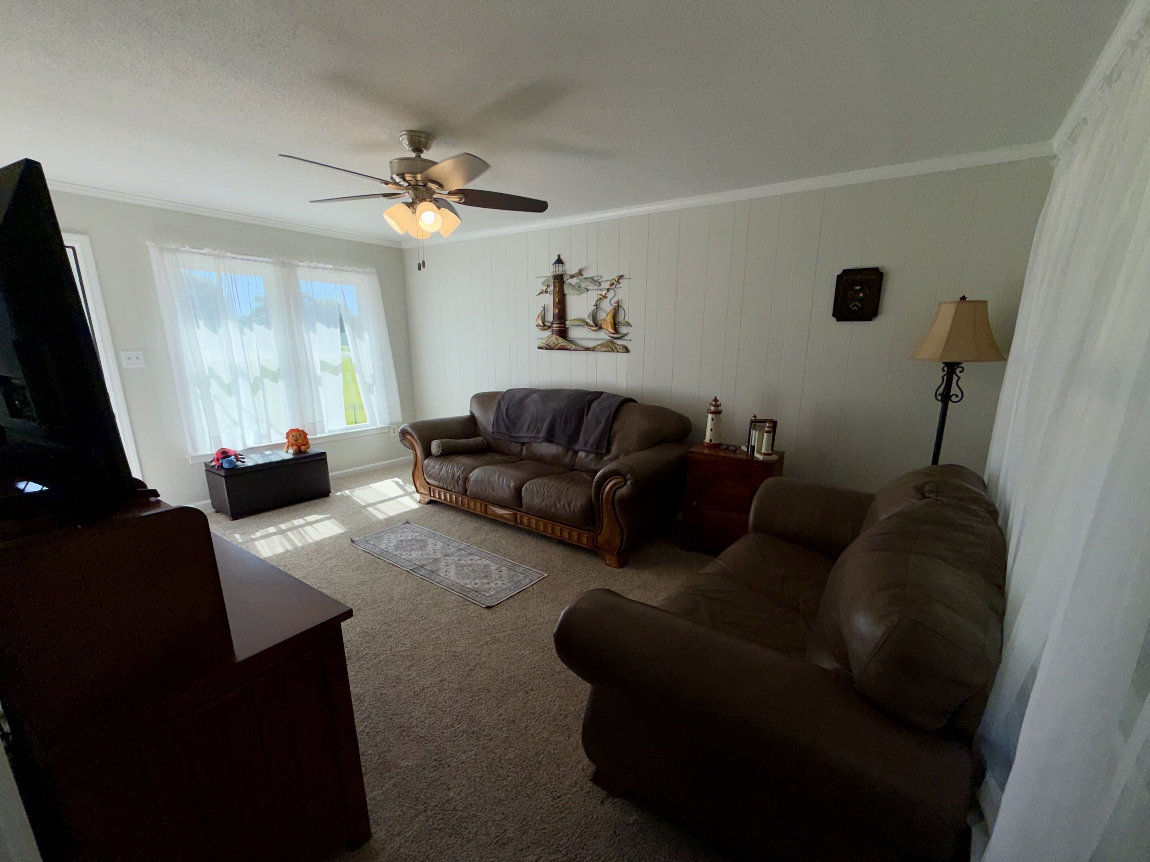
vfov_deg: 81.7
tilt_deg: -13.5
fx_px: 498
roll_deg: +0.3
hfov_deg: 98.1
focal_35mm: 15
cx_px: 600
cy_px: 457
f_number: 2.2
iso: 16
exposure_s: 1/370
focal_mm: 2.22
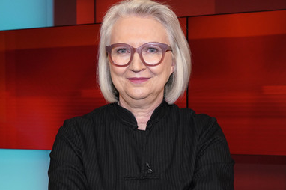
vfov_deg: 34.1
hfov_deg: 49.6
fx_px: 310
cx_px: 136
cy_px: 100
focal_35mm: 39
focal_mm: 33
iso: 1600
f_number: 5.6
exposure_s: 1/125
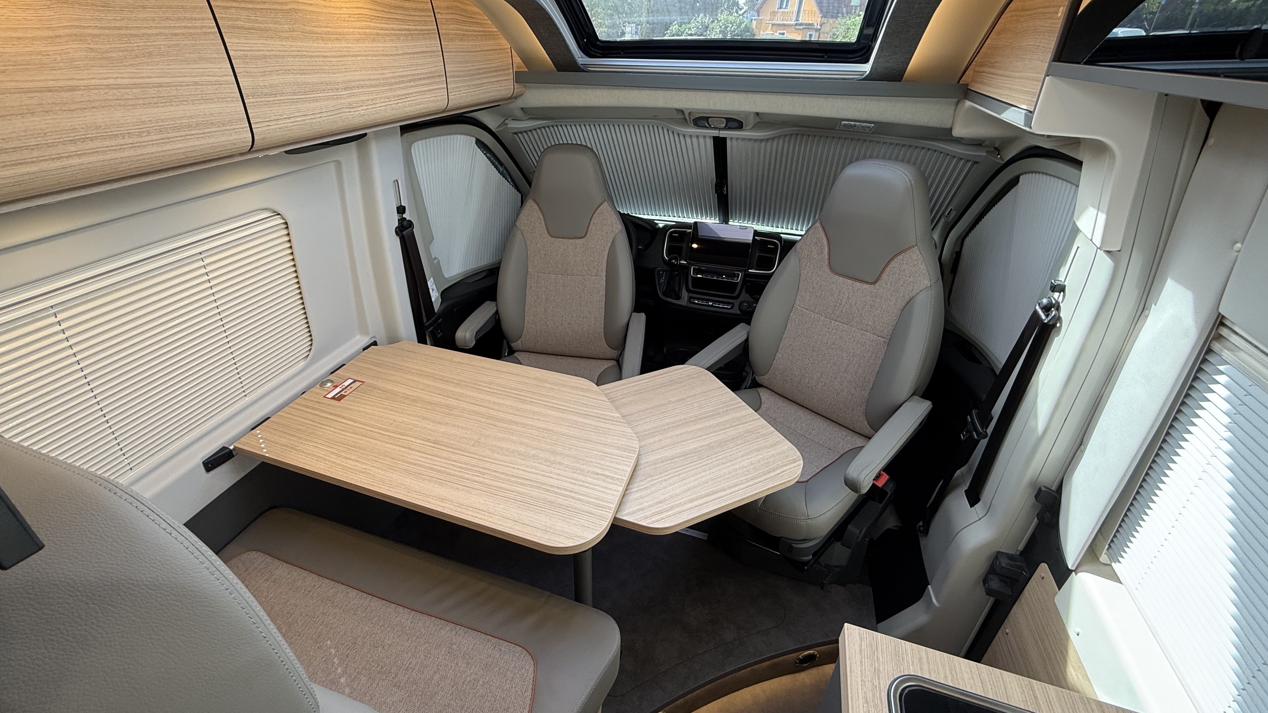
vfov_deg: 66.9
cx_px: 604
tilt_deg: -27.8
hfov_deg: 99.3
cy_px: 322
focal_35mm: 16
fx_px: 538
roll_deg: -1.6
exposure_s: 1/99
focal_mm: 2.22
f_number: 2.2
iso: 125
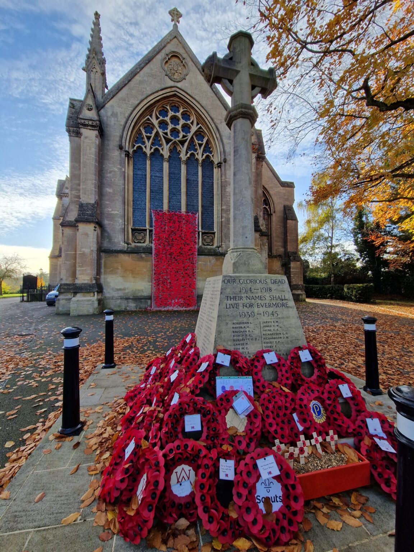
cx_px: 207
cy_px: 276
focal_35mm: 13
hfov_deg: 89.9
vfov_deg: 106.2
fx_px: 207
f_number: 2.2
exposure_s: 1/664
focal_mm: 2.2
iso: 50
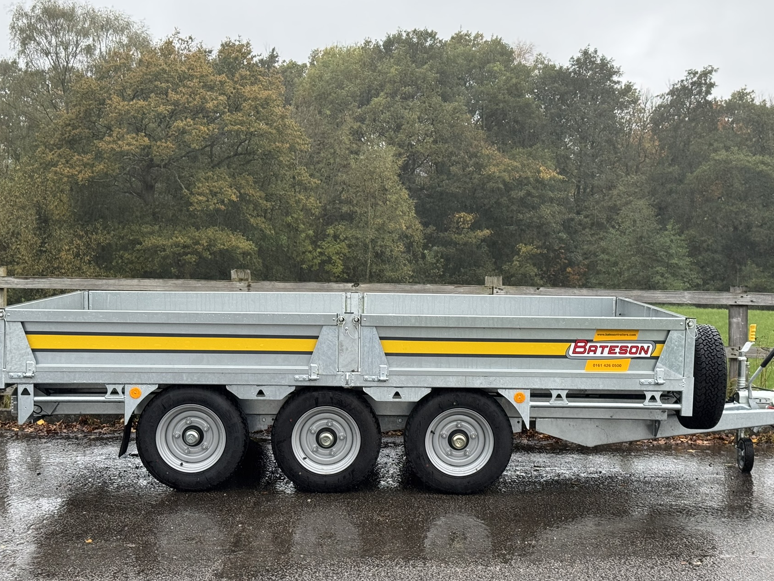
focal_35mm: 58
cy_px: 343
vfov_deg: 25.2
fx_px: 1297
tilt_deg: -6.2
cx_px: 411
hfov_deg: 33.2
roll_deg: +0.4
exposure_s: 1/60
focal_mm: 6.76
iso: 125
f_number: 1.78
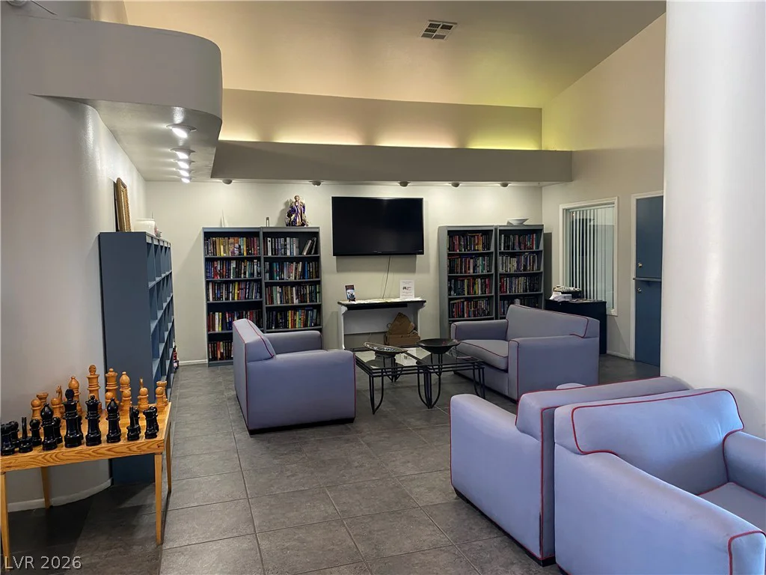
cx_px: 383
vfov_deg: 53.1
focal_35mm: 26
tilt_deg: -4.7
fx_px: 575
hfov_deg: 67.3
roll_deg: +0.5
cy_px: 288
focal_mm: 4.25
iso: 160
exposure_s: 1/60
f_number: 1.8
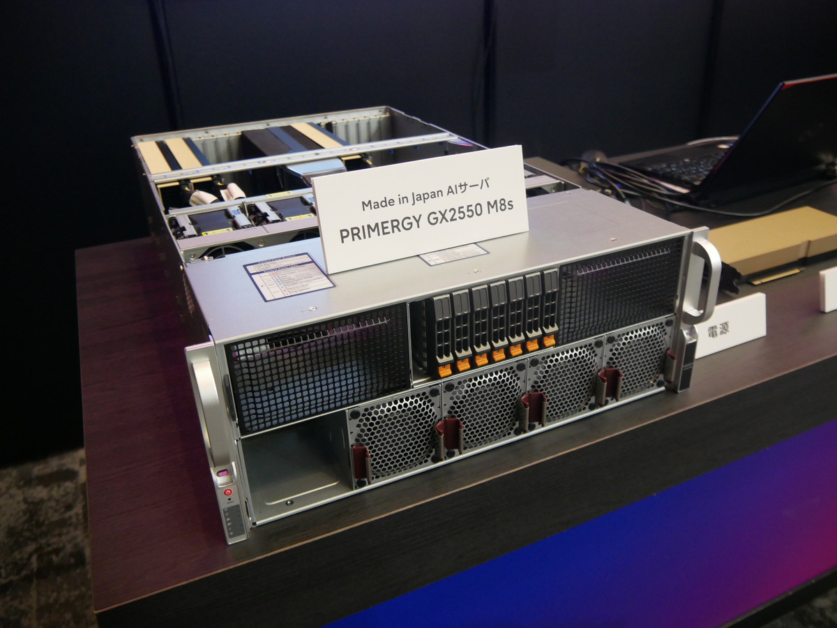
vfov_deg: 49.7
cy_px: 314
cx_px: 418
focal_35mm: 28
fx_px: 677
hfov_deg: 63.4
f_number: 3.5
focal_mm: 14
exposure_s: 1/60
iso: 1250
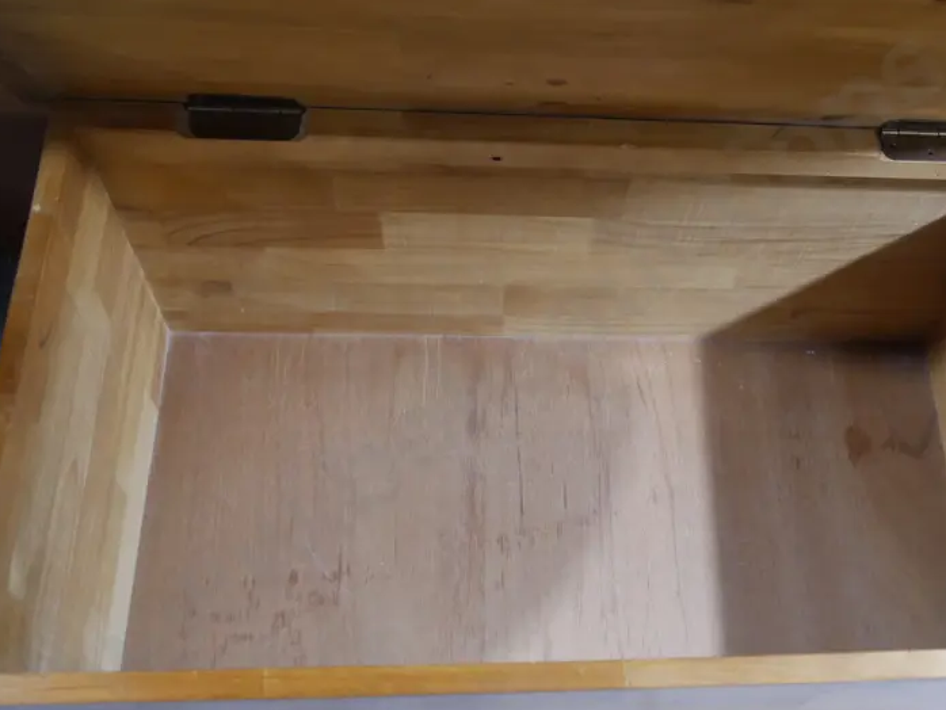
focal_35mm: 44
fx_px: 1203
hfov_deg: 42.3
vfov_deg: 32.8
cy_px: 274
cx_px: 641
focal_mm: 15
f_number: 3.6
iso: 800
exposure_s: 1/60
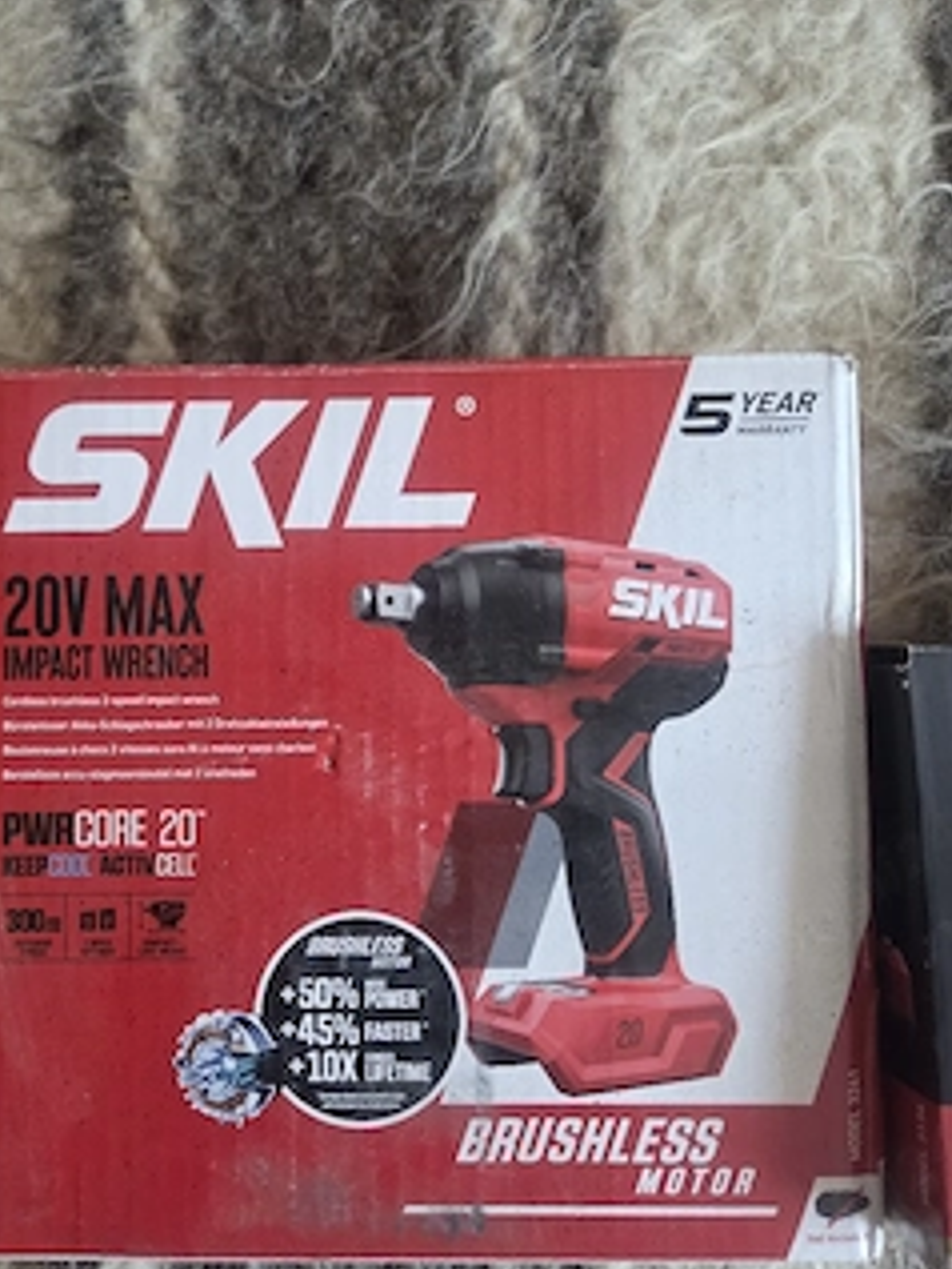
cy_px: 604
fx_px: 1063
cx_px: 356
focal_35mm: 29
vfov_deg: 61.6
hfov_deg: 47.8
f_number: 1.8
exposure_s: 1/101
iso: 1000
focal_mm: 5.4
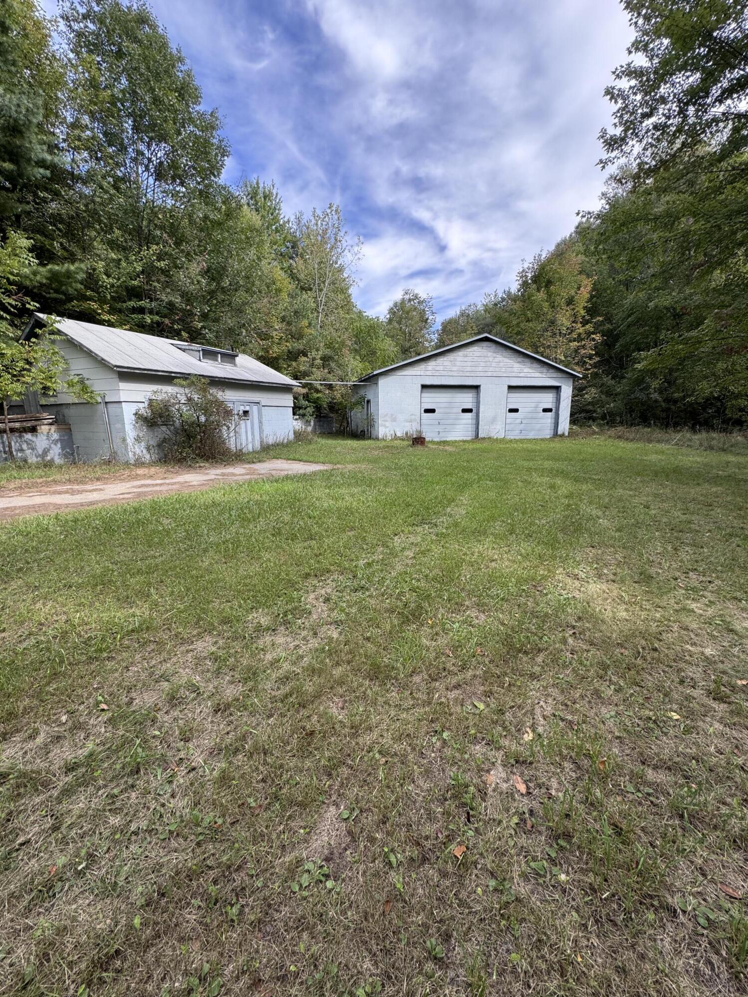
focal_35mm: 14
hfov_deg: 85.7
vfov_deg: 102.1
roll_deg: +0.0
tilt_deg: -12.3
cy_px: 498
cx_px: 374
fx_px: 403
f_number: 2.2
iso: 40
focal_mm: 2.22
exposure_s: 1/416
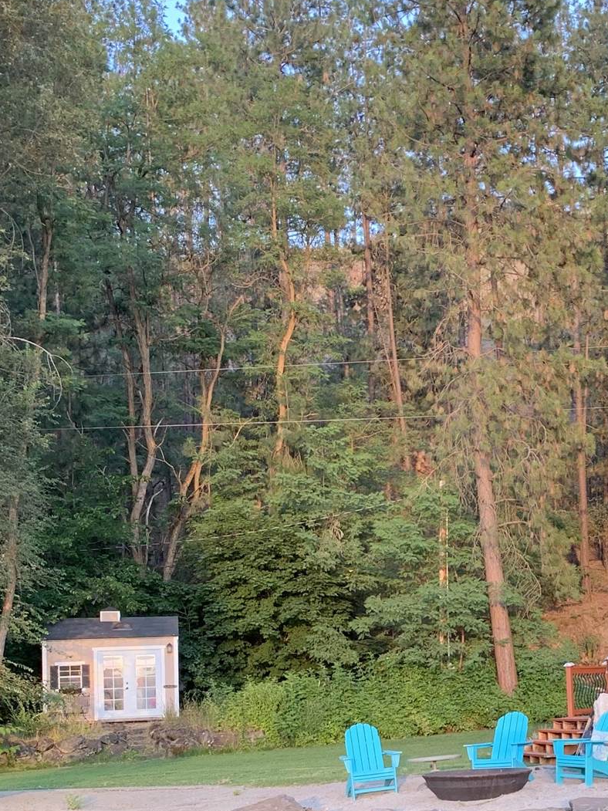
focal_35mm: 57
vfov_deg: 33.1
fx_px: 1335
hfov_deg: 25.0
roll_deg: +2.4
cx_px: 529
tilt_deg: +5.7
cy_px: 619
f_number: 1.8
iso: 64
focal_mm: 4.25
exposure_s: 1/121
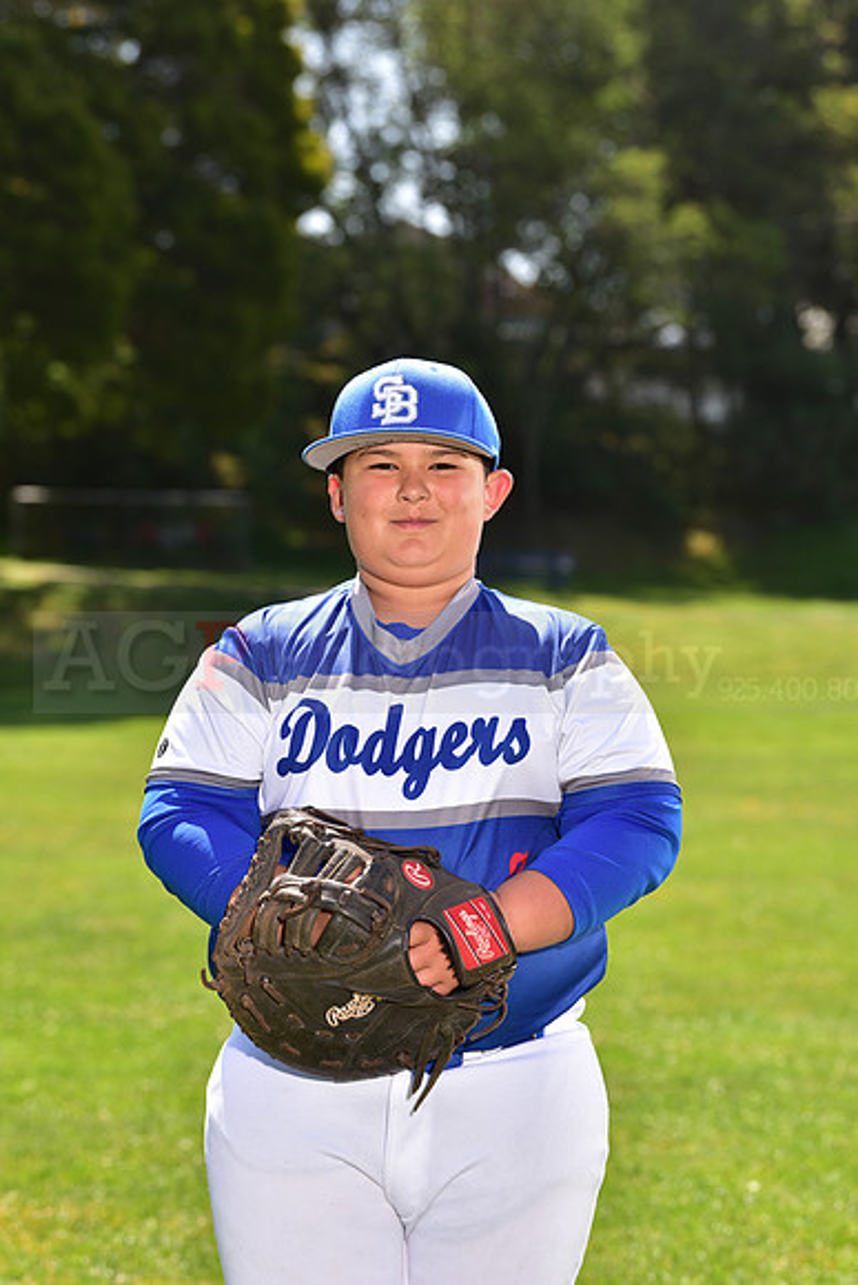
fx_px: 4144
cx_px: 429
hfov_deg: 11.8
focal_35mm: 116
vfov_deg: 17.6
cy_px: 642
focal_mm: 116
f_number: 5.6
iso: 80
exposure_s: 1/200
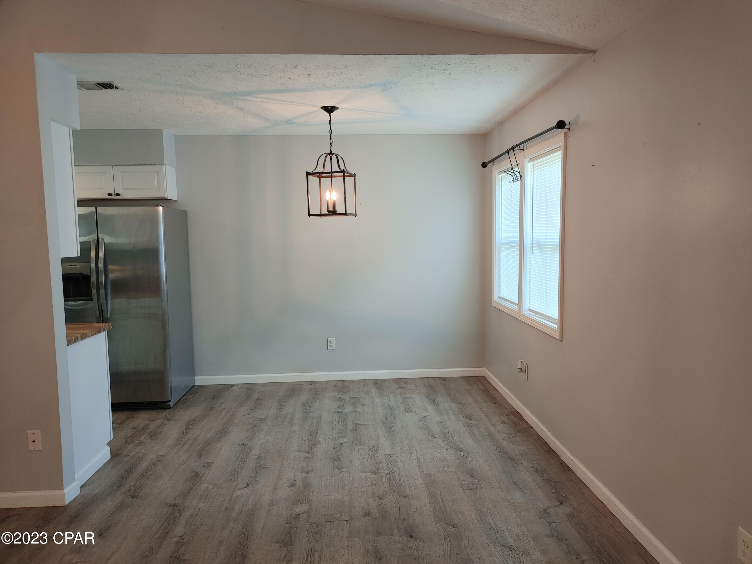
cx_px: 376
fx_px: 565
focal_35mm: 26
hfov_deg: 67.3
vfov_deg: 53.1
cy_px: 282
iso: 150
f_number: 1.8
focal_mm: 5.58
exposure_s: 1/40
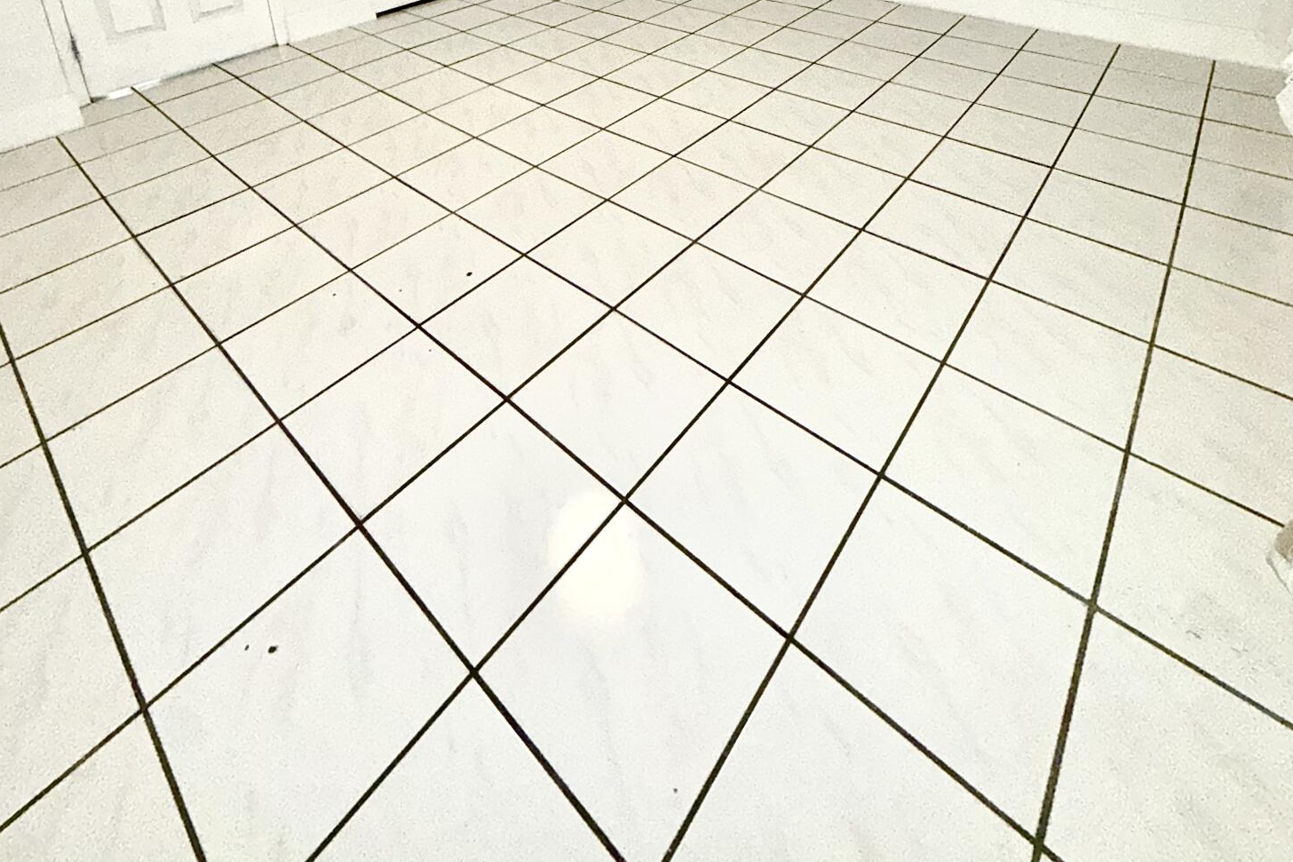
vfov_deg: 50.2
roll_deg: +2.4
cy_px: -1
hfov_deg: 84.0
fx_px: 718
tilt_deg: -16.9
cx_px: 632
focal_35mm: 20
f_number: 2.2
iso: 250
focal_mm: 2.22
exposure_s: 1/60
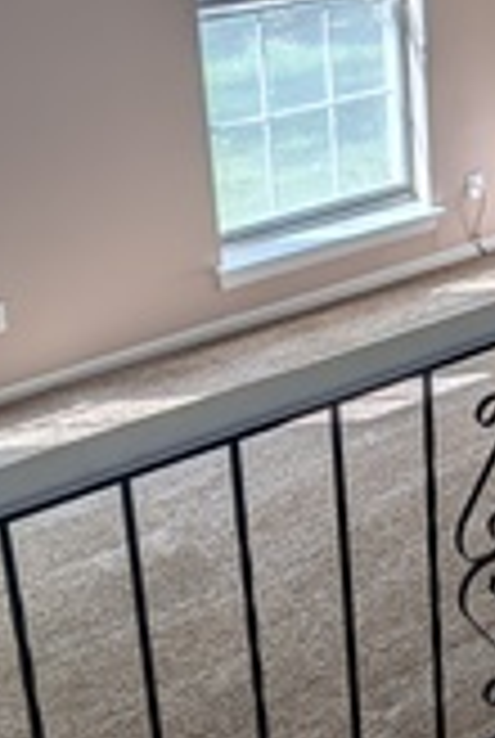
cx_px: 806
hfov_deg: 16.0
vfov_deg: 26.2
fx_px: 1561
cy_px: 171
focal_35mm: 76
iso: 26
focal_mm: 6.9
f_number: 1.68
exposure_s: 1/631
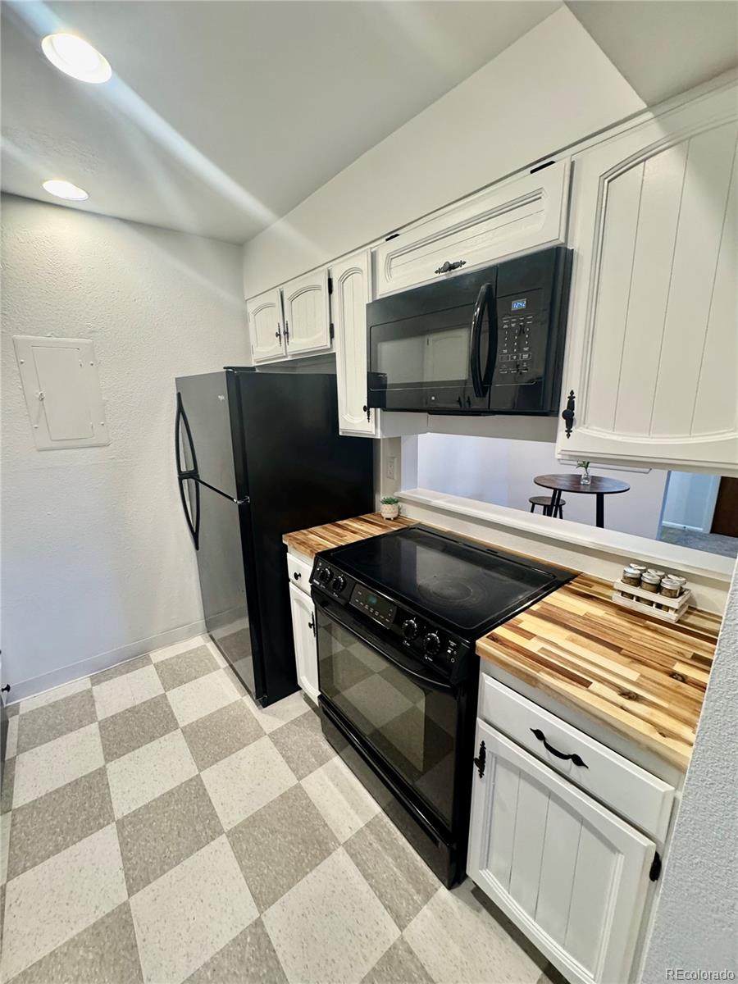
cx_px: 369
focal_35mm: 14
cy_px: 492
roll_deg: +1.0
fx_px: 398
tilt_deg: -13.0
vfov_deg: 102.1
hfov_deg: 85.7
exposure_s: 1/60
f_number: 2.2
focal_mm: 2.22
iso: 250
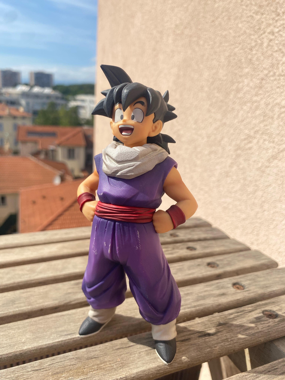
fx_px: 285
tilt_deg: -14.9
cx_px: 142
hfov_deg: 53.1
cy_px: 190
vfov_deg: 67.3
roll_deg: -4.2
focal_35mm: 26
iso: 32
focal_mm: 4.25
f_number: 1.8
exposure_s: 1/3984
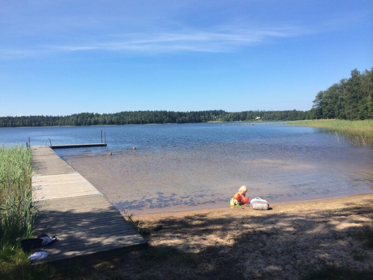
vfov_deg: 46.8
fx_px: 323
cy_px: 140
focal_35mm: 30
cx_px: 186
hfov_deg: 60.0
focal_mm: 4.12
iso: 32
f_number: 2.2
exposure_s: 1/1786
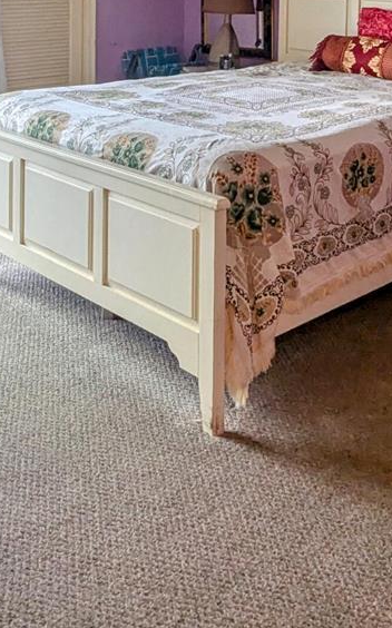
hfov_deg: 26.8
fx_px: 821
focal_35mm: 48
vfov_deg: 37.3
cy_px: -3
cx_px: 214
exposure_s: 1/120
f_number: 2.2
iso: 125
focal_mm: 2.35
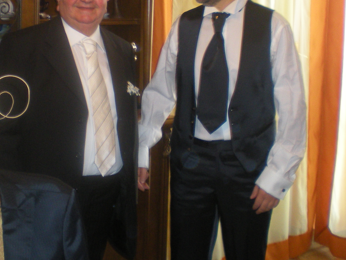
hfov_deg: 26.2
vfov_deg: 19.6
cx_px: 127
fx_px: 740
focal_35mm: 74
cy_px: 33
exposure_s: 1/31.3
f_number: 3.1
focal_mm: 6.3
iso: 156
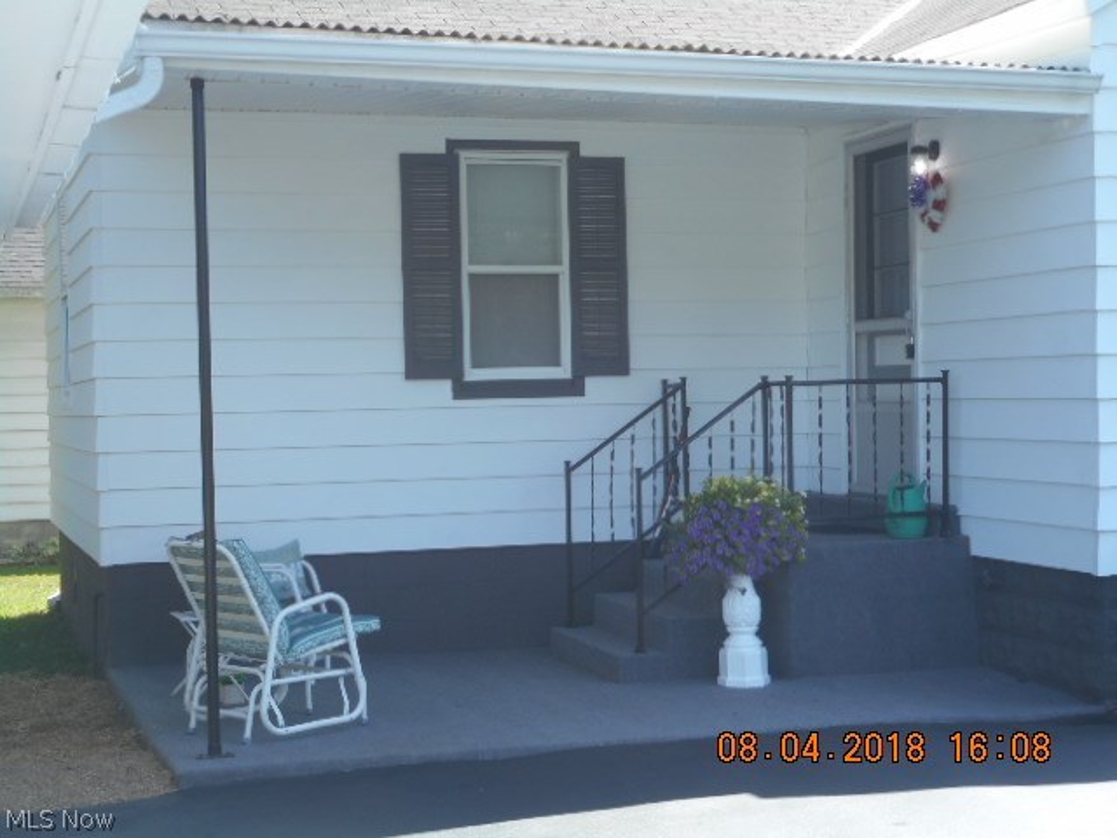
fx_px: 1904
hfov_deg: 32.7
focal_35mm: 59
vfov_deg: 24.8
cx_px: 558
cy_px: 419
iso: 80
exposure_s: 1/80
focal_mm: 10.5
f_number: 5.1
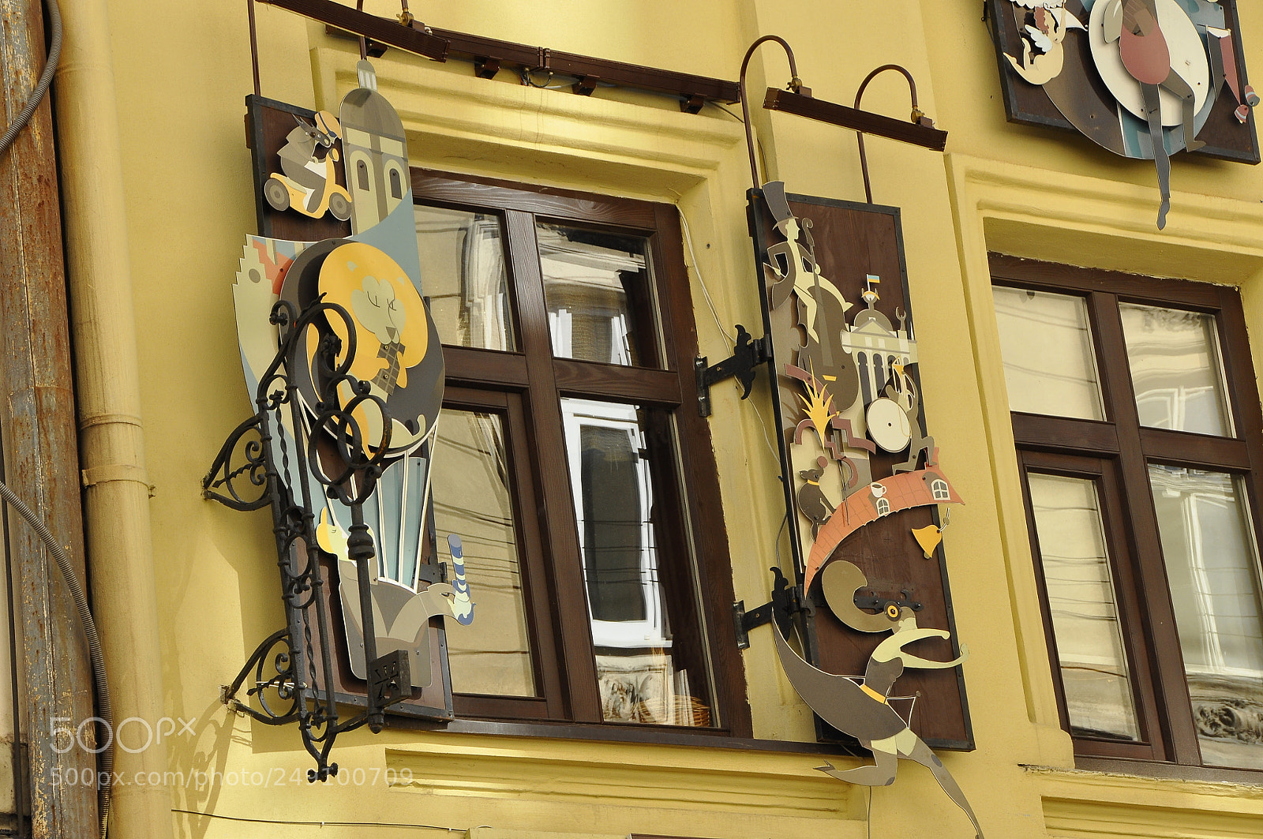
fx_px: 4731
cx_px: 632
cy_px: 420
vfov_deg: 10.1
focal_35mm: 135
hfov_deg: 15.2
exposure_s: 1/125
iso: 320
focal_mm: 90
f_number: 13
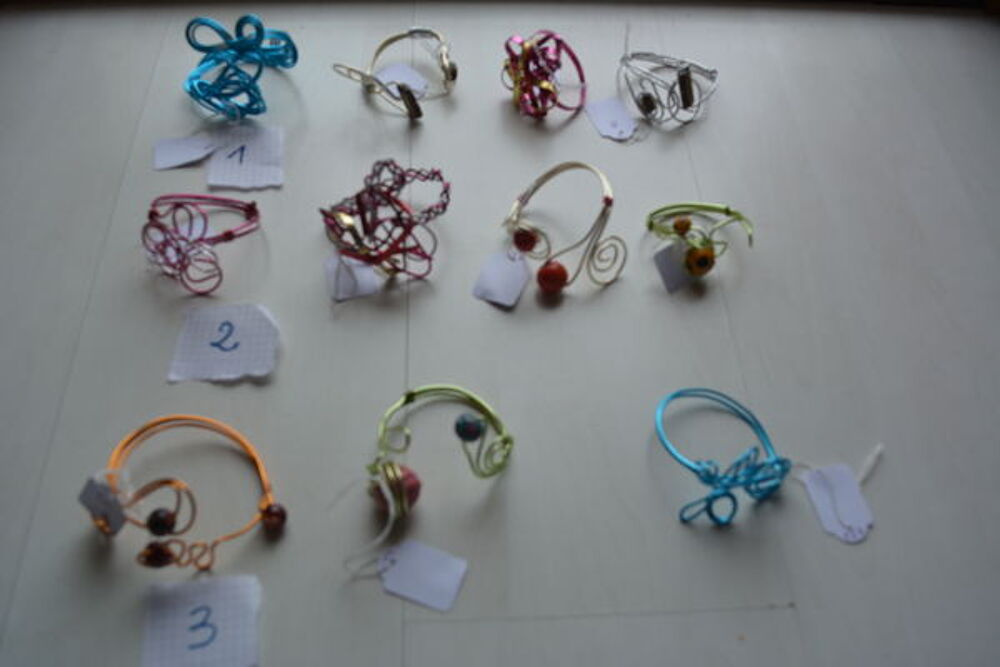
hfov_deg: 57.2
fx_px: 917
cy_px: 334
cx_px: 500
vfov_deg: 40.0
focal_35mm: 33
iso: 220
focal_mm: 22
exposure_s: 1/125
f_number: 5.6
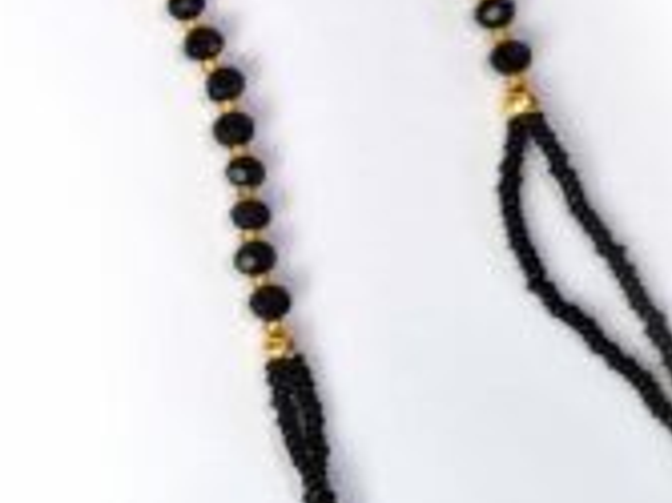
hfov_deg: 16.6
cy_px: 74
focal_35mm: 109
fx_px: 2114
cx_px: -294
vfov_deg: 13.5
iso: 50
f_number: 1.8
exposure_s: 1/121
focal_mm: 5.4
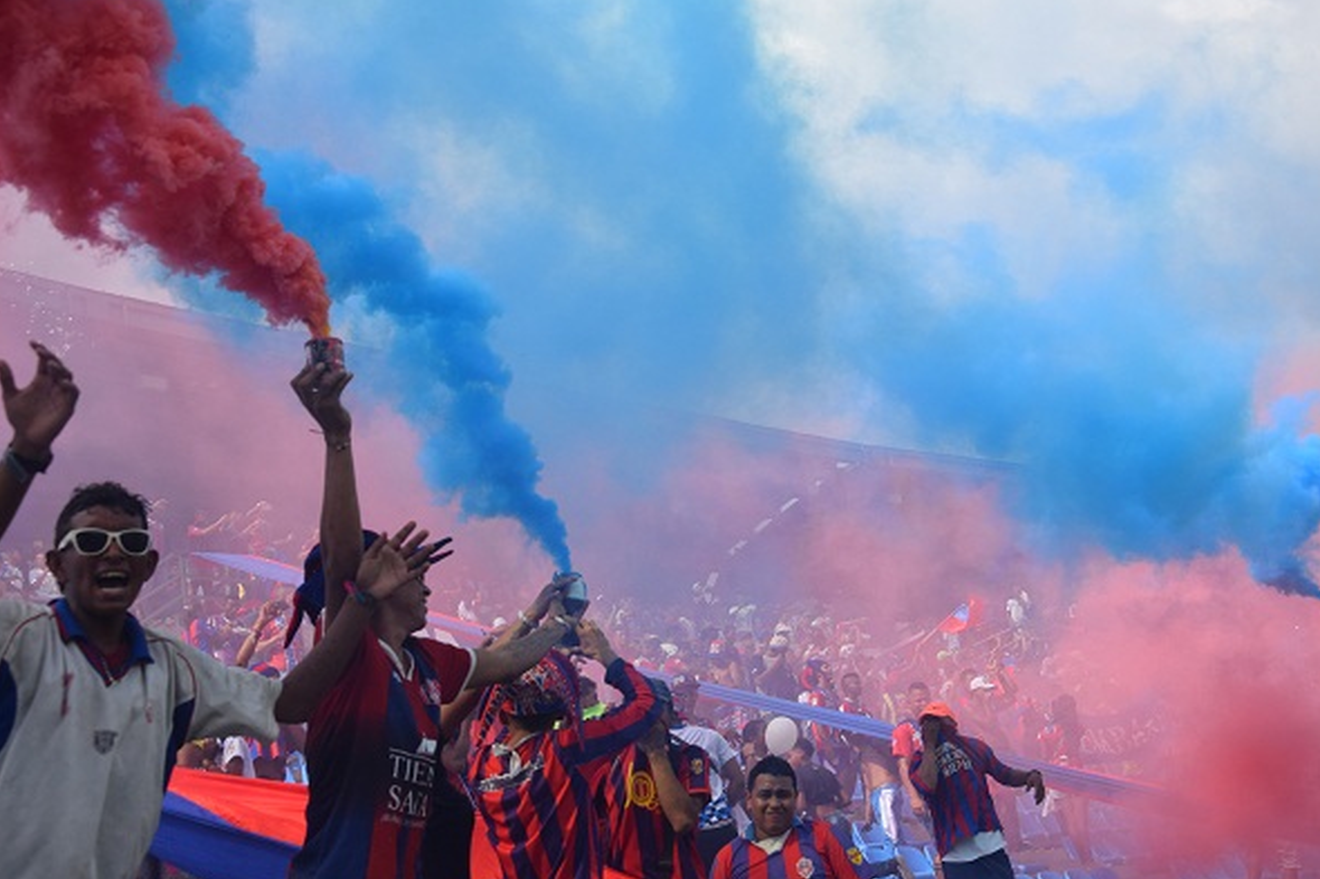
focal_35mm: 43
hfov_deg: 45.4
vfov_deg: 31.2
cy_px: 457
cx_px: 707
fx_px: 1576
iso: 400
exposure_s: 1/1600
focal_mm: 26
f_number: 7.1
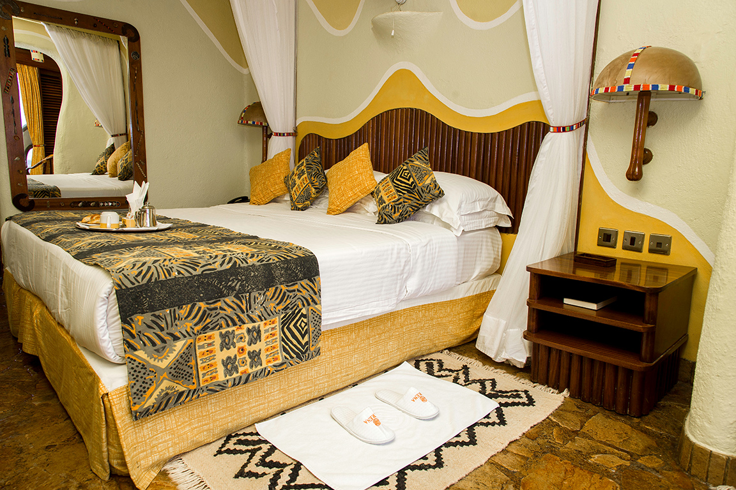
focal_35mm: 24
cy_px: 245
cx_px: 368
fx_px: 491
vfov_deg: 53.1
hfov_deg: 73.7
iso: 160
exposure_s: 1/125
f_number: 7.1
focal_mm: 24
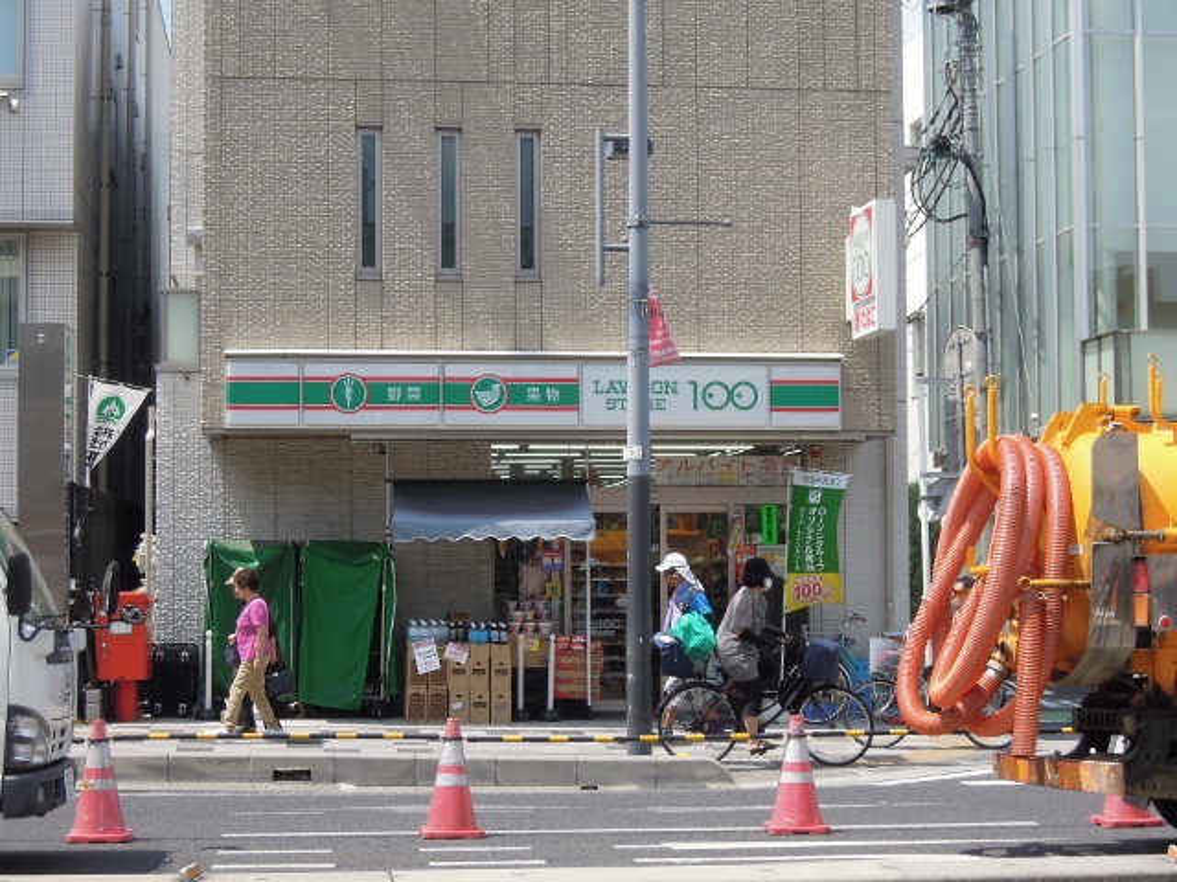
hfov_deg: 27.8
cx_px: 588
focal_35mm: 70
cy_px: 441
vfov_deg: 21.0
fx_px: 2380
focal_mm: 12.5
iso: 160
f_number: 5
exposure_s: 1/640
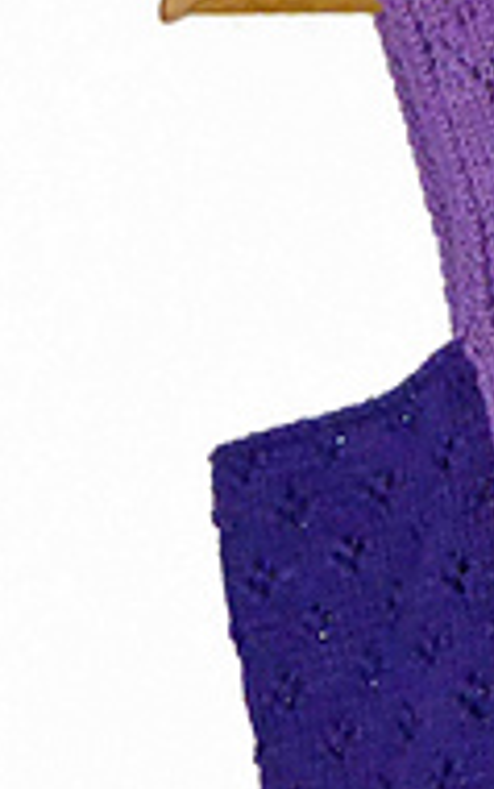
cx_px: 868
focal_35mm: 207
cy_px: 569
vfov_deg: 10.1
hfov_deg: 6.2
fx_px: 4452
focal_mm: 10.3
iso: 800
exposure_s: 1/60
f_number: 4.7
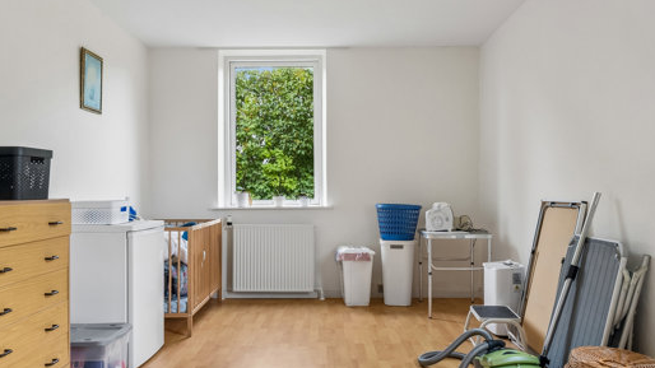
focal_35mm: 32
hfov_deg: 61.3
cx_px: 324
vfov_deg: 36.9
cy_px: 184
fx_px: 553
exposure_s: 1/13
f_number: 8
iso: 200
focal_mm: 13
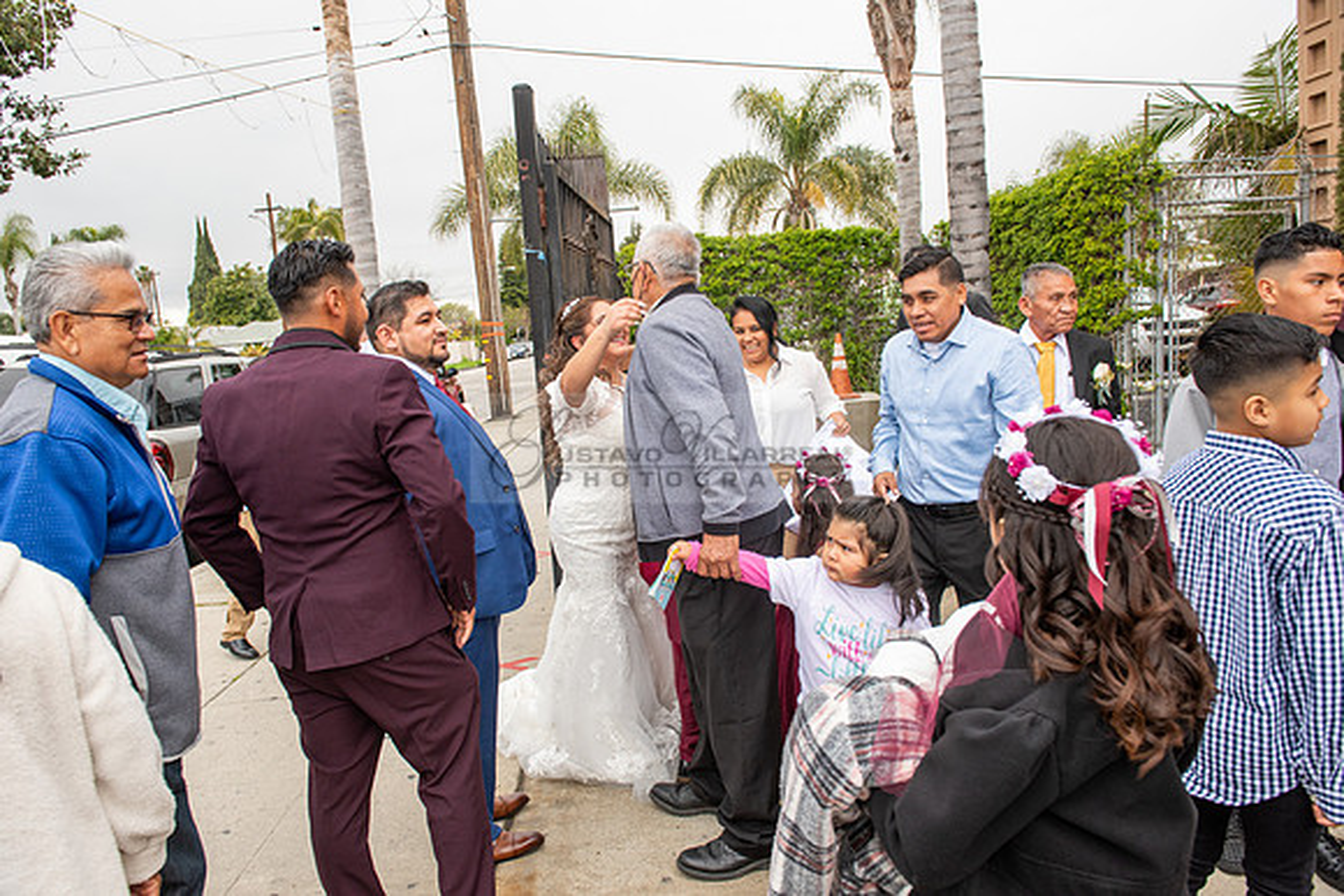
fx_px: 896
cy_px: 448
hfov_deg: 73.7
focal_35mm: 24
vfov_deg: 53.2
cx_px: 672
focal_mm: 24
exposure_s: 1/250
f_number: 6.3
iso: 400
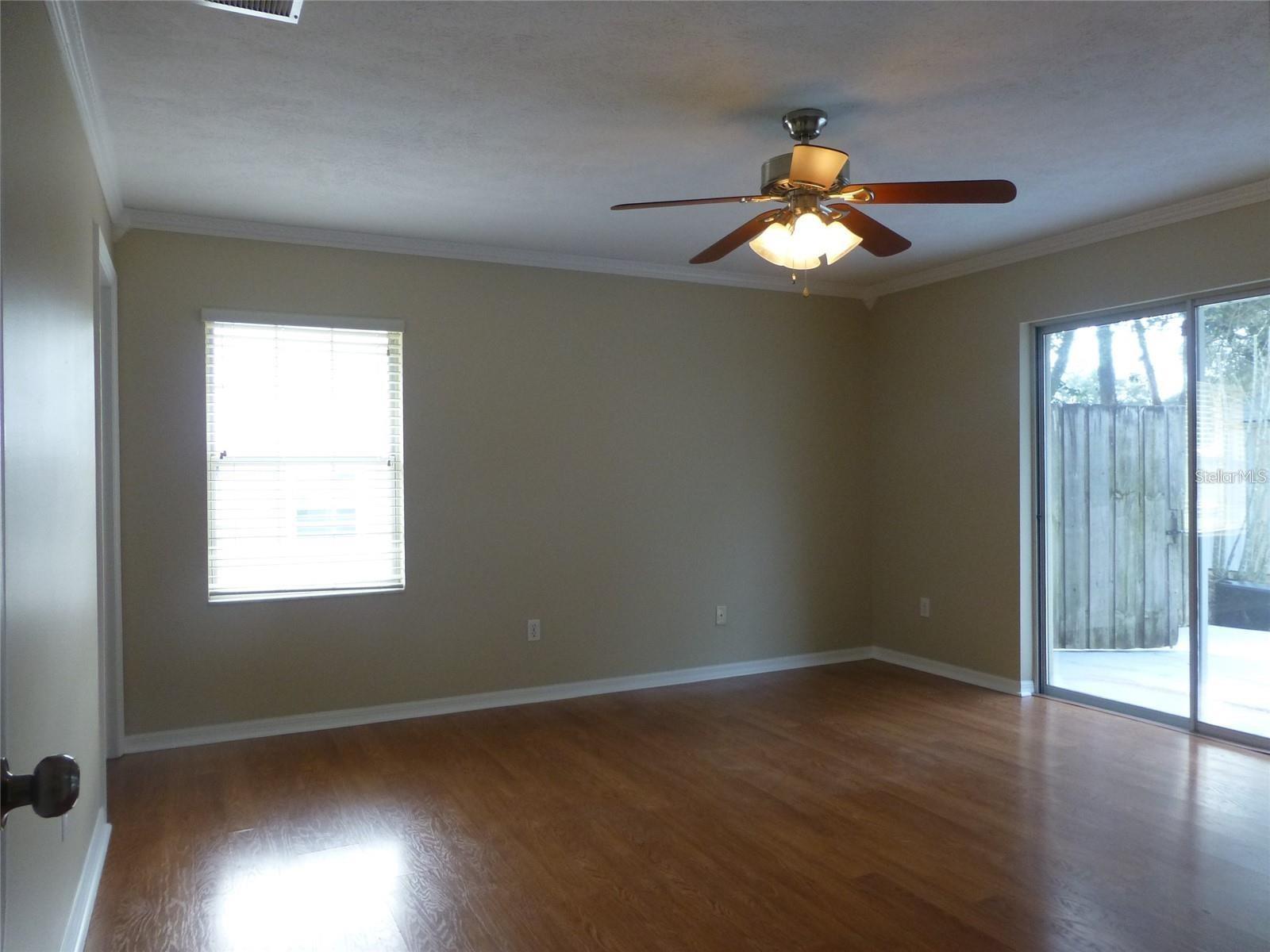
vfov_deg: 56.8
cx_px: 635
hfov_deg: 71.6
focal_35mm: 24
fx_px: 881
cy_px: 476
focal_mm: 4.3
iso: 250
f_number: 3.3
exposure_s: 1/60
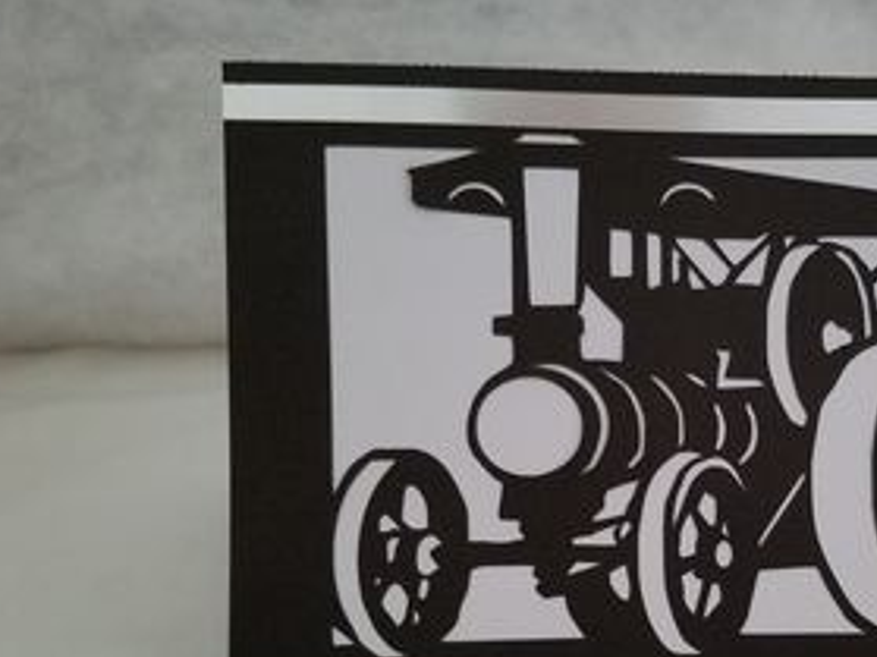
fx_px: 1064
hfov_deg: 43.4
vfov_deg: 33.8
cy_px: 467
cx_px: 657
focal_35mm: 42
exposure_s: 1/10
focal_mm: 4.2
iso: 250
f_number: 1.7
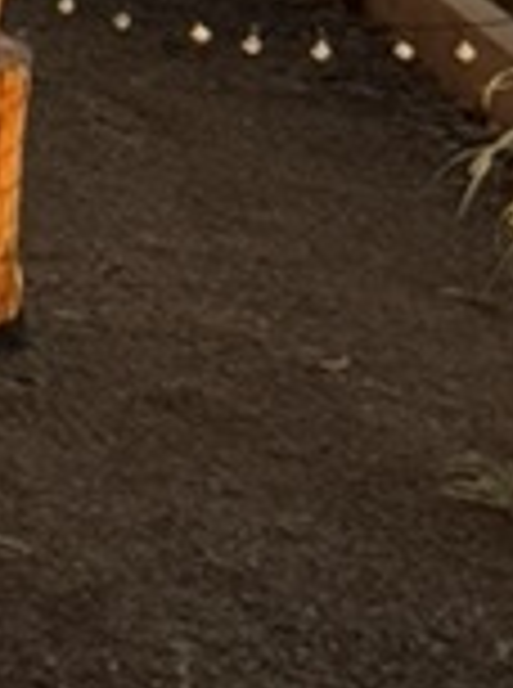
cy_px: -1129
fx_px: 3195
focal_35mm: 161
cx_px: -1166
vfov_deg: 10.2
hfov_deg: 7.7
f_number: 1.78
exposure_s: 1/186
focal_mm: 6.76
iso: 64
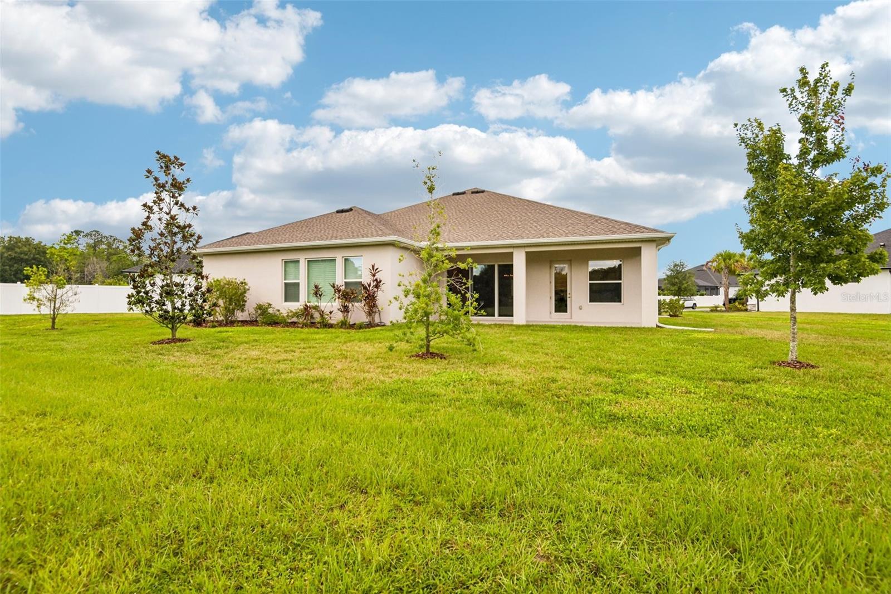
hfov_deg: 96.7
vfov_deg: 73.7
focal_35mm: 16
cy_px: 297
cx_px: 446
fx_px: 396
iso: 400
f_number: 8
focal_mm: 16
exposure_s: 1/1000
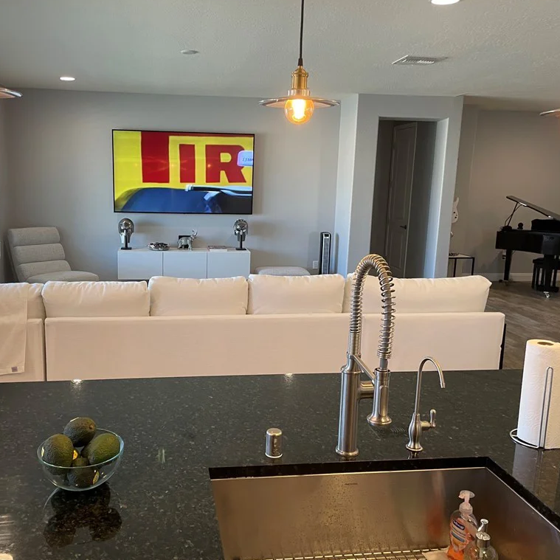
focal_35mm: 31
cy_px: 278
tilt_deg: -10.1
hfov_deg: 52.2
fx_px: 567
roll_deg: -0.1
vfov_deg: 52.5
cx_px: 224
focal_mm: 4.2
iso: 100
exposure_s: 1/60
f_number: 1.6
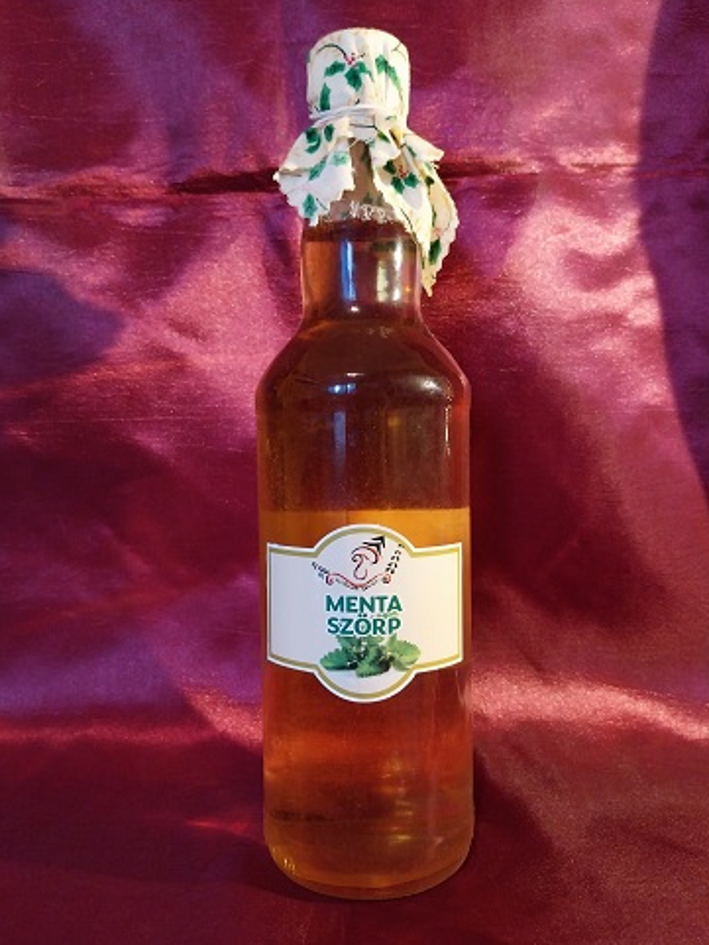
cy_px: 485
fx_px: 737
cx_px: 364
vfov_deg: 65.3
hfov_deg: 51.4
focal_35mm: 27
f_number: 1.8
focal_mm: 4
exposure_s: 1/25
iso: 400
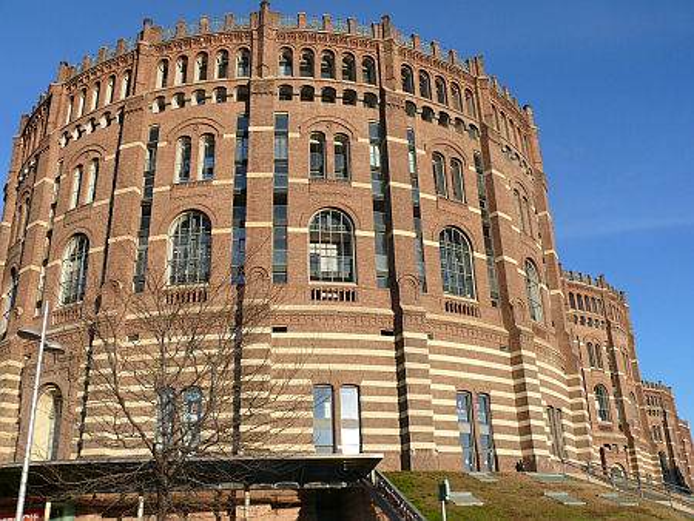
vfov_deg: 40.7
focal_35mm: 35
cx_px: 347
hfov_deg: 52.6
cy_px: 260
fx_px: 702
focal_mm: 7.4
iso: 100
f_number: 5.6
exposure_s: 1/320
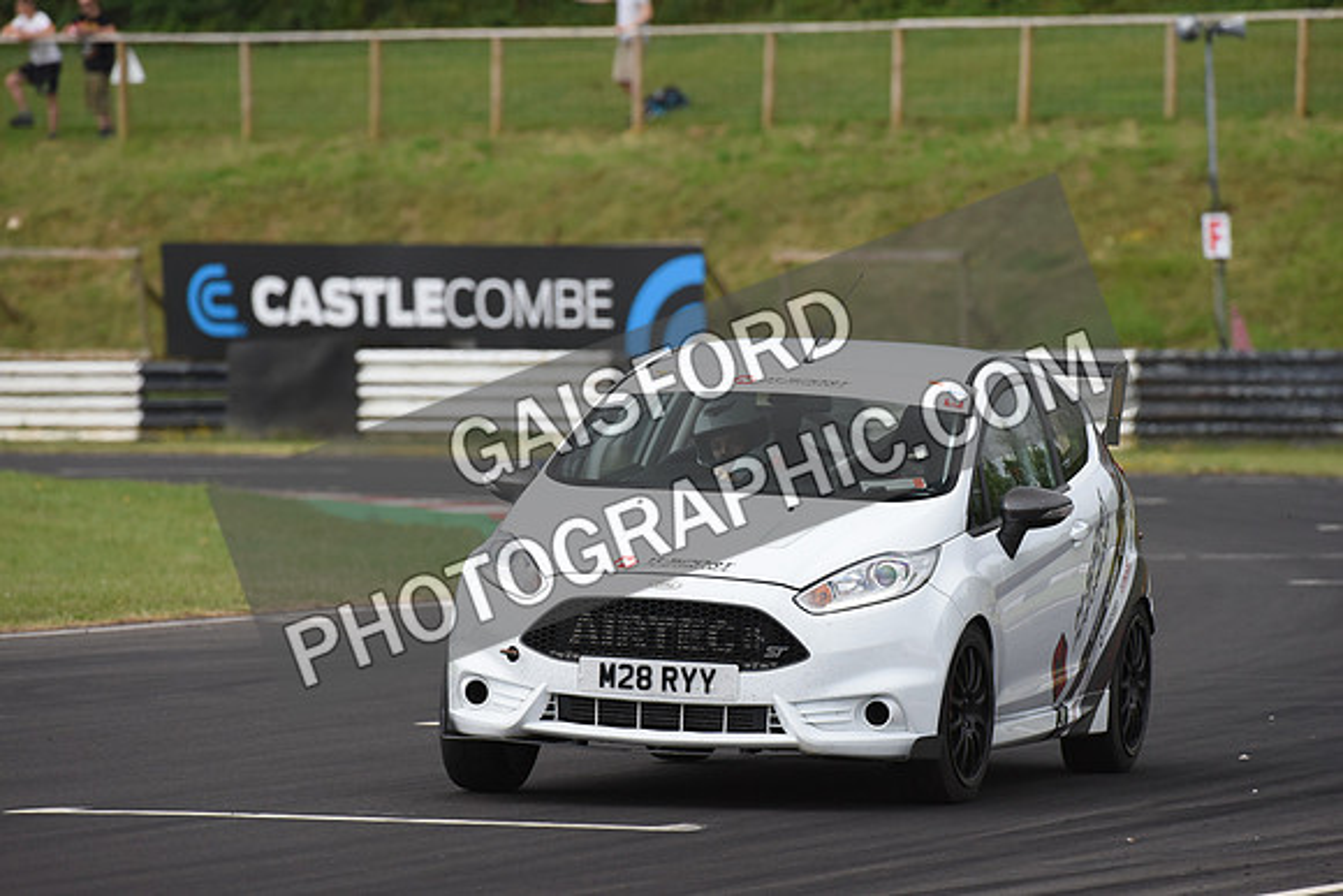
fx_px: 14925
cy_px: 448
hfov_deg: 5.2
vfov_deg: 3.4
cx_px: 672
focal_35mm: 400
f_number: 7.1
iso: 1600
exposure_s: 1/1000
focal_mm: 400
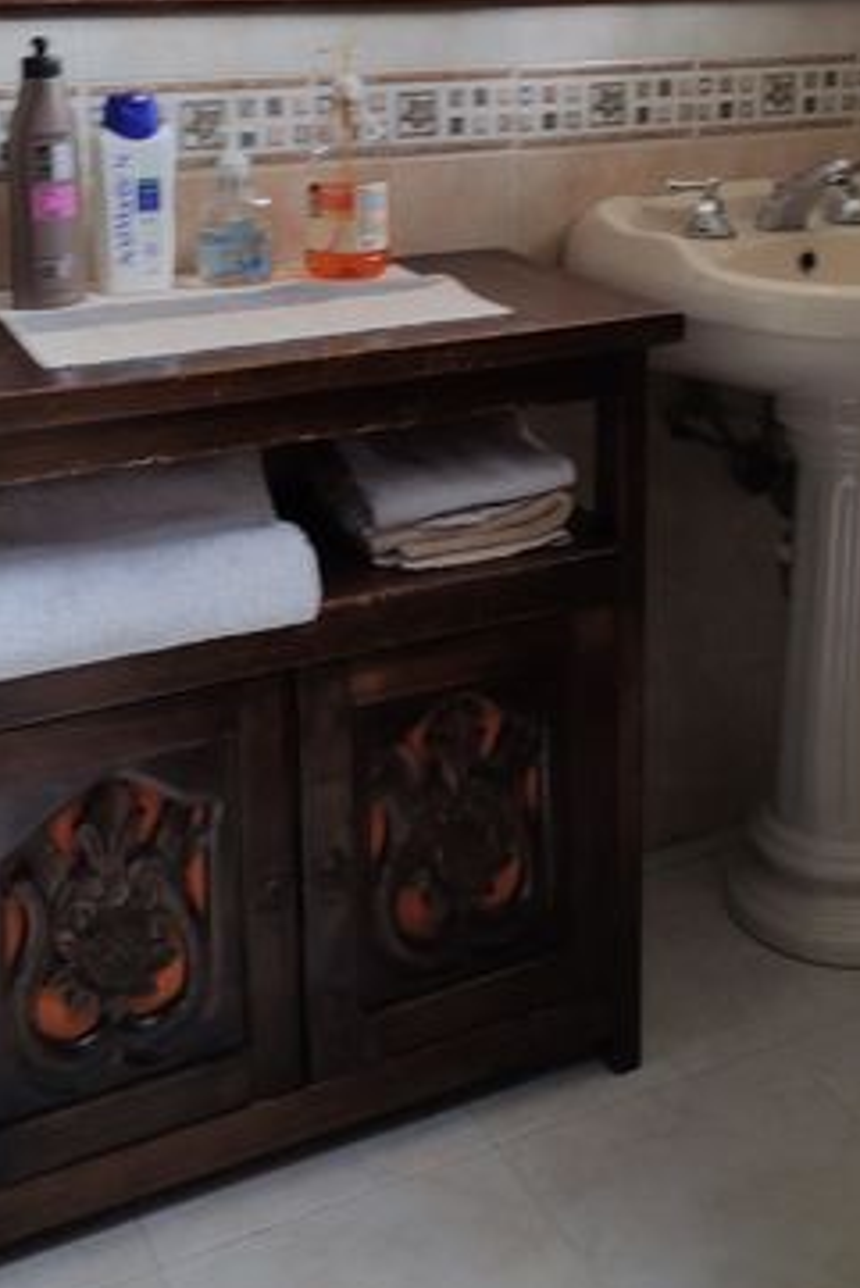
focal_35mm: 48
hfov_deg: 28.1
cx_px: 478
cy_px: 186
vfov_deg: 38.9
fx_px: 1718
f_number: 1.89
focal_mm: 5.43
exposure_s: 1/30
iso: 190
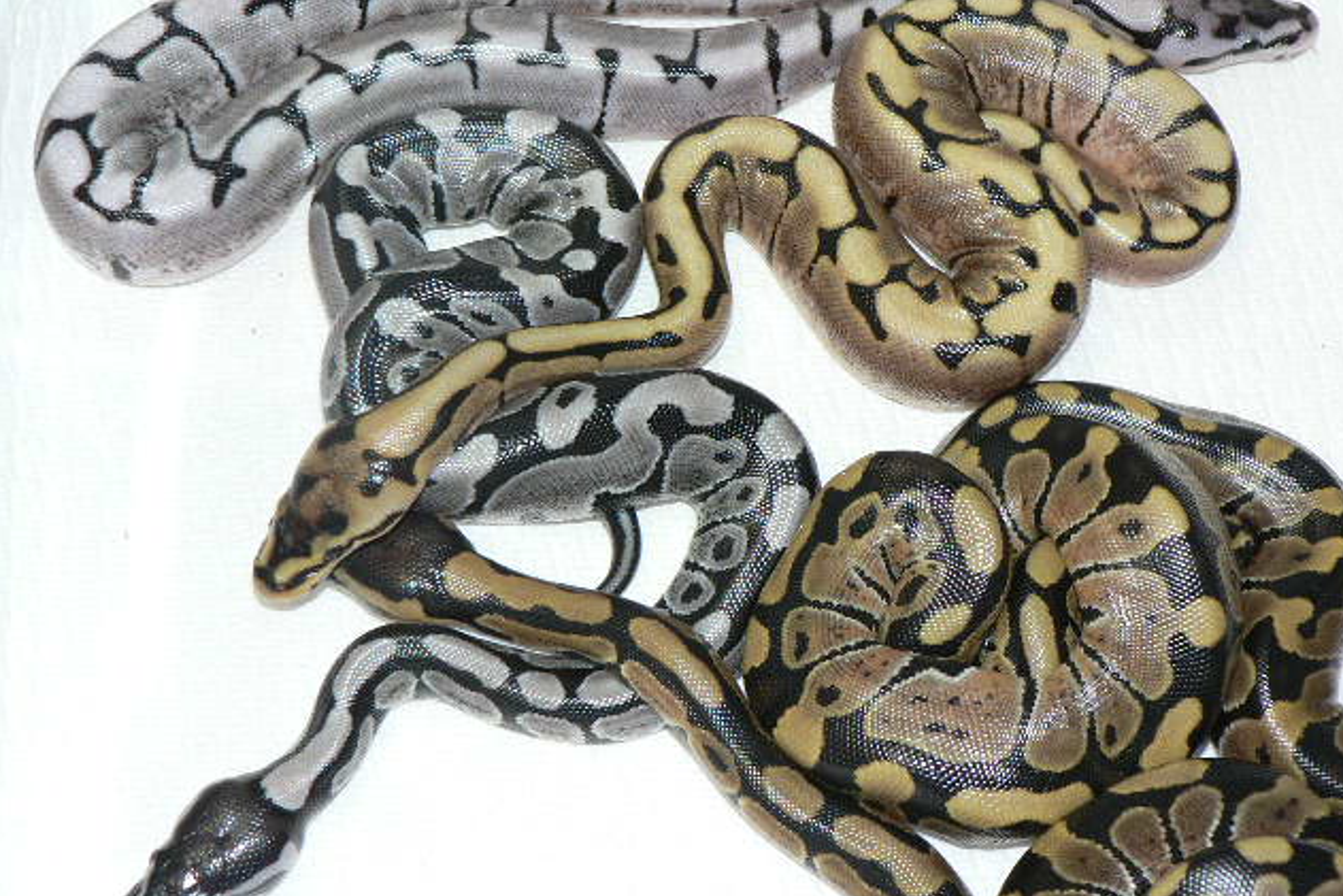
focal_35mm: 77
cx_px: 675
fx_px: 2873
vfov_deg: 17.7
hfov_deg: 26.3
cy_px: 406
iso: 100
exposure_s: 1/60
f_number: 3.2
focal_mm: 12.2
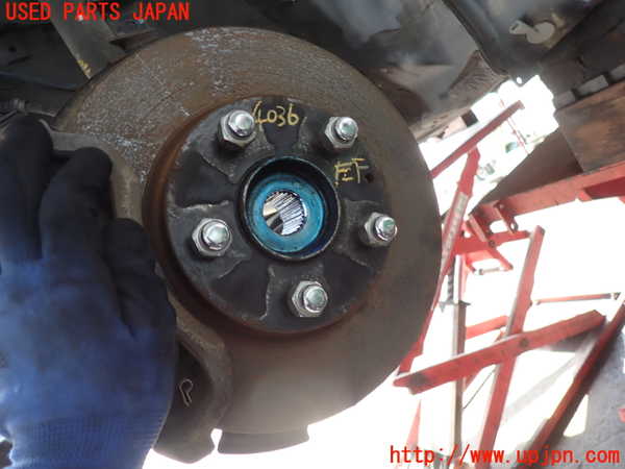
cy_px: 234
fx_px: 451
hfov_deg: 69.4
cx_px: 312
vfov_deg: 54.9
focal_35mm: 25
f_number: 2
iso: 100
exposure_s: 1/60
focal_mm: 4.5
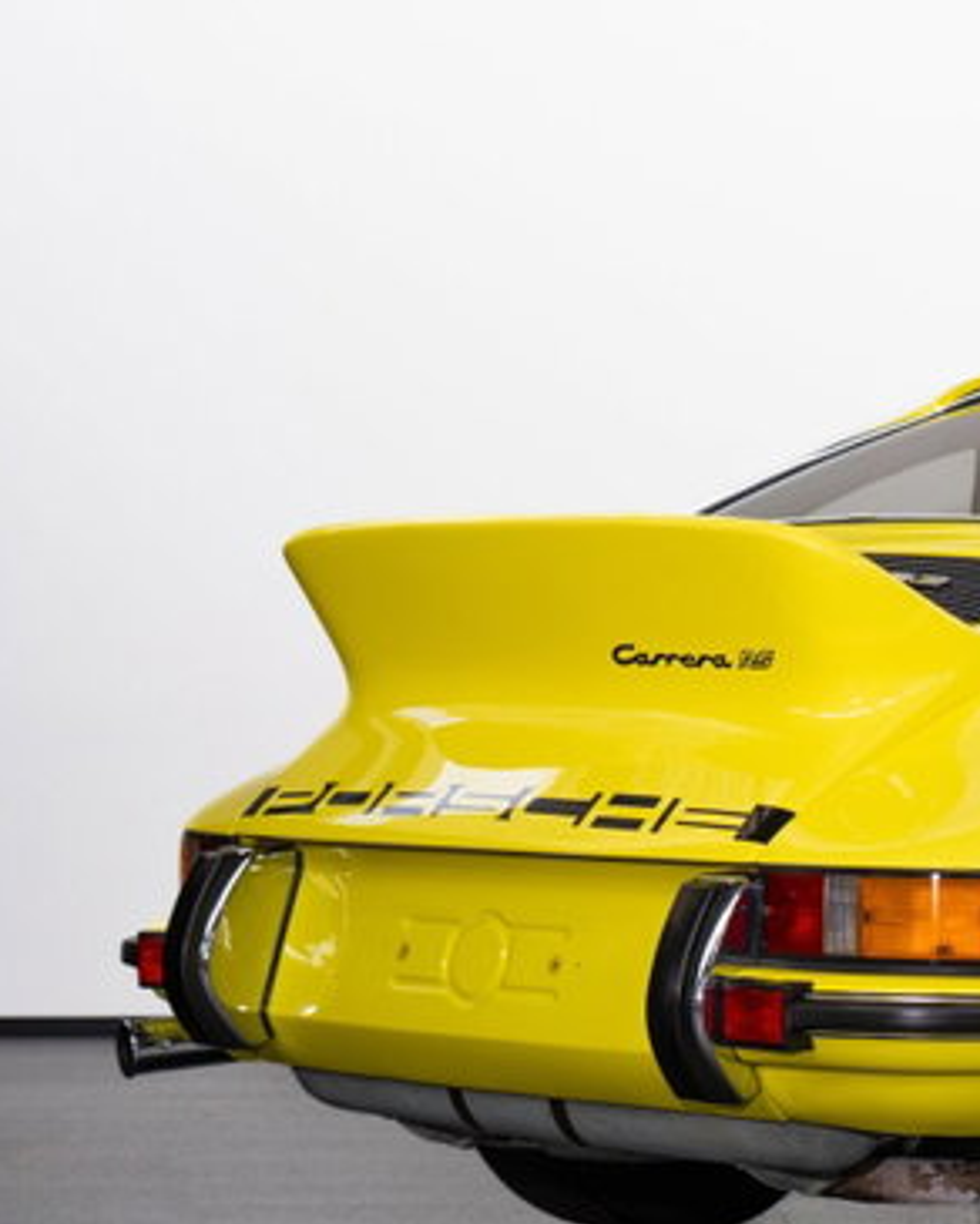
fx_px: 3626
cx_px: 1306
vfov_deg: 19.1
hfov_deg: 14.7
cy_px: 763
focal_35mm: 100
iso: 250
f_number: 4
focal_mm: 38
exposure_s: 1/160
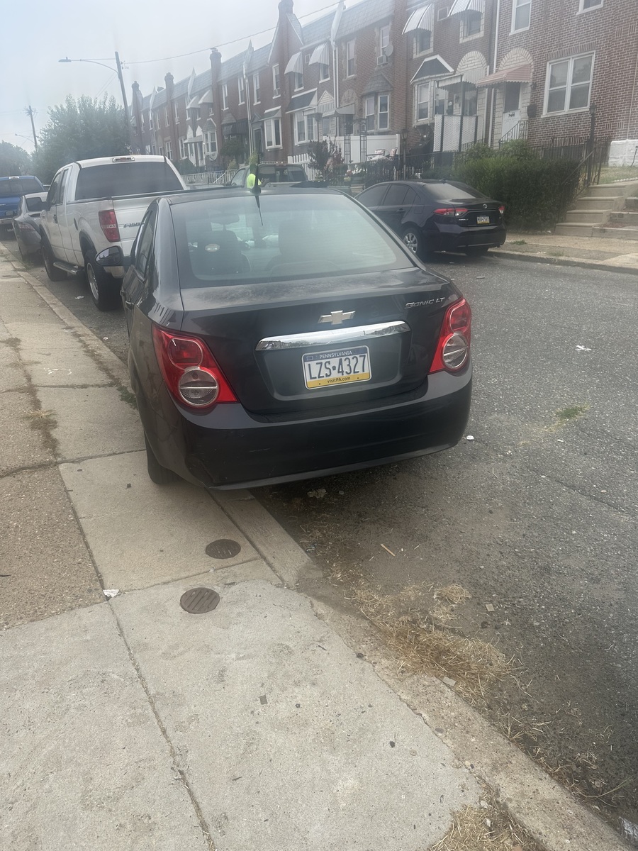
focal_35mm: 24
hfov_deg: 56.8
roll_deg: -0.7
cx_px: 319
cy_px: 426
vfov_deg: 71.6
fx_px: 590
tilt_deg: -19.6
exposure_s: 1/654
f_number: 1.78
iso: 80
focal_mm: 6.86
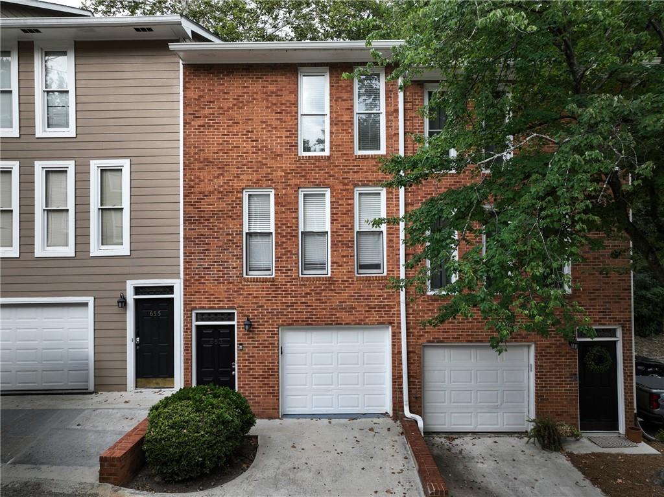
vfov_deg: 56.8
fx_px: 460
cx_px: 332
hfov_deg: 71.6
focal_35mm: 24
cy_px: 248
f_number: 2.8
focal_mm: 12.29
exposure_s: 1/15
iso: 110
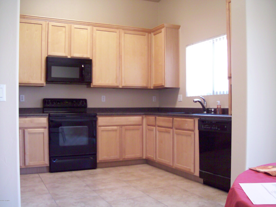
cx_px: 138
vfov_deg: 39.6
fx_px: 287
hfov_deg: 51.4
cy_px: 104
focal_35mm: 36
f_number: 2.7
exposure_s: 1/28.9
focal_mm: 6
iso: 140
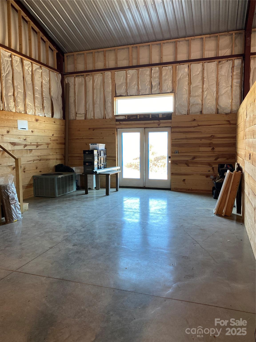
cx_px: 128
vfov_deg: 67.3
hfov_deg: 53.1
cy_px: 171
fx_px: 256
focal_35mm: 26
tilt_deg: -5.3
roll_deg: +1.3
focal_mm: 4.25
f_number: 1.8
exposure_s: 1/60
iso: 160
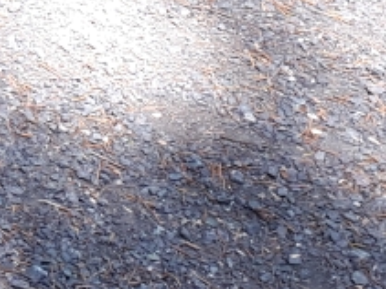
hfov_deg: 9.4
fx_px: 2051
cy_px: -518
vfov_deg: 7.3
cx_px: -591
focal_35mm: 184
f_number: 1.9
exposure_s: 1/135
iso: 40
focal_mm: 3.6
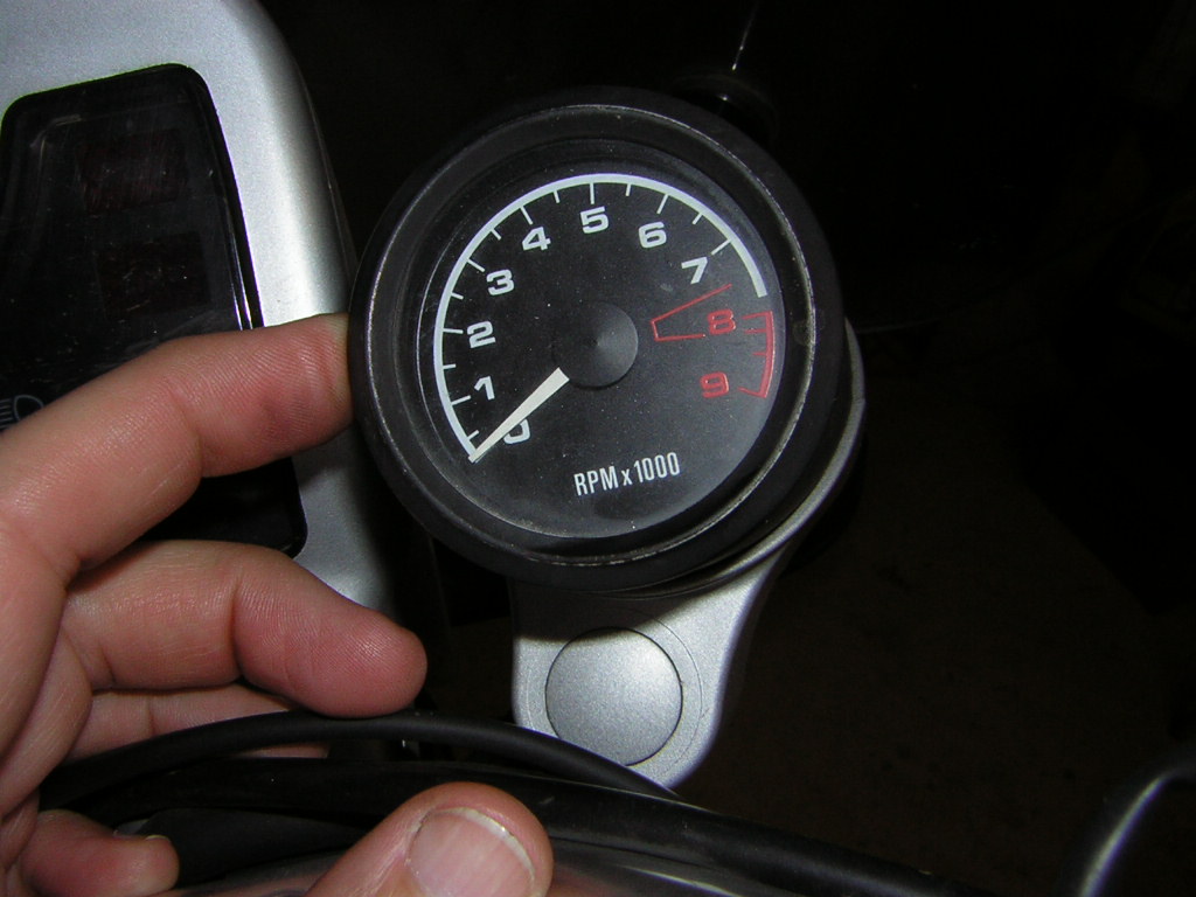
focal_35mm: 36
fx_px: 1244
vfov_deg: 39.7
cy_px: 448
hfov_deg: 51.4
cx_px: 598
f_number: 5.2
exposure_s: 1/60.1
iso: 50
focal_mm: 4.7
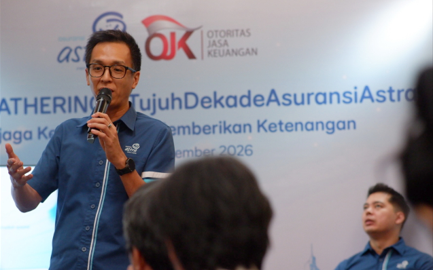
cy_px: 139
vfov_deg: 10.0
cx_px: 216
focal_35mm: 131
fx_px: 1546
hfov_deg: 15.9
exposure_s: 1/500
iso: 3200
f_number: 2.5
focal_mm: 85
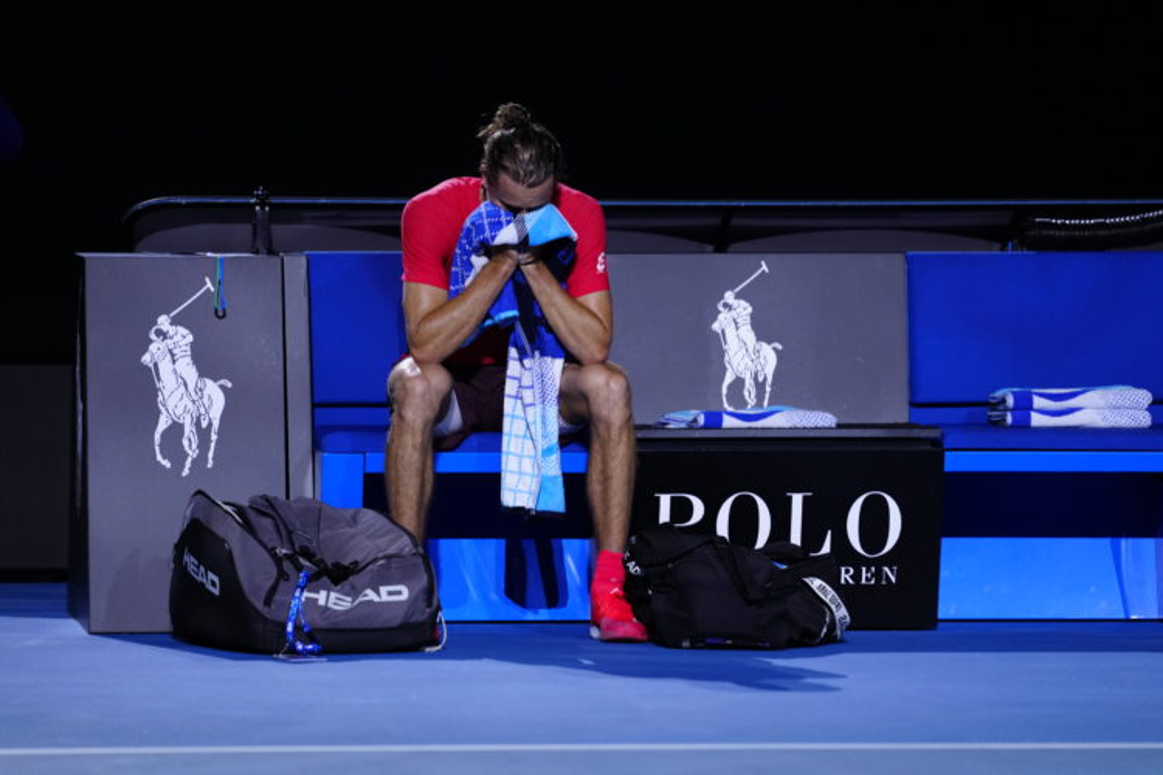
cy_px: 388
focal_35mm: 300
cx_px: 582
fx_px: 9691
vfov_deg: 4.6
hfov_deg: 6.9
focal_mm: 300
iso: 2000
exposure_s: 1/500
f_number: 2.8
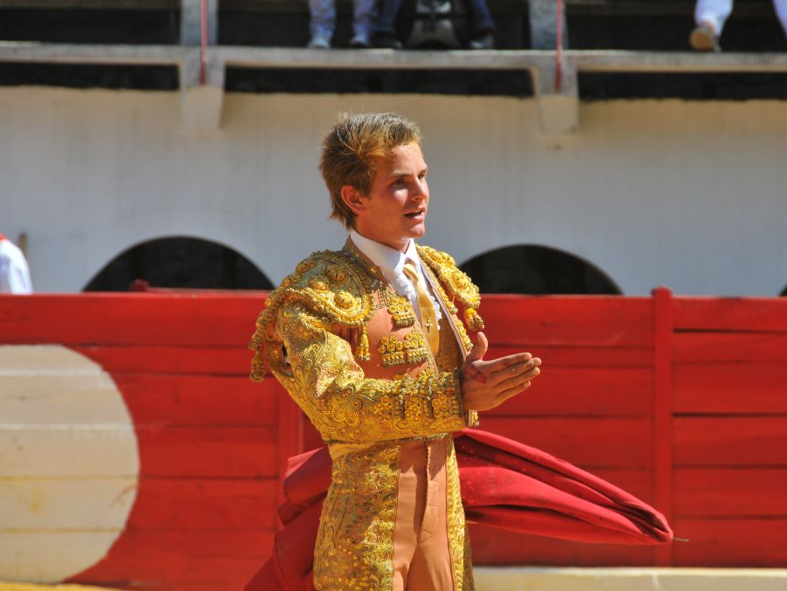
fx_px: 7436
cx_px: 441
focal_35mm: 327
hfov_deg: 6.1
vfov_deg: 4.5
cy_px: 295
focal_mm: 200
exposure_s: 1/350
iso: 200
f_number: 8
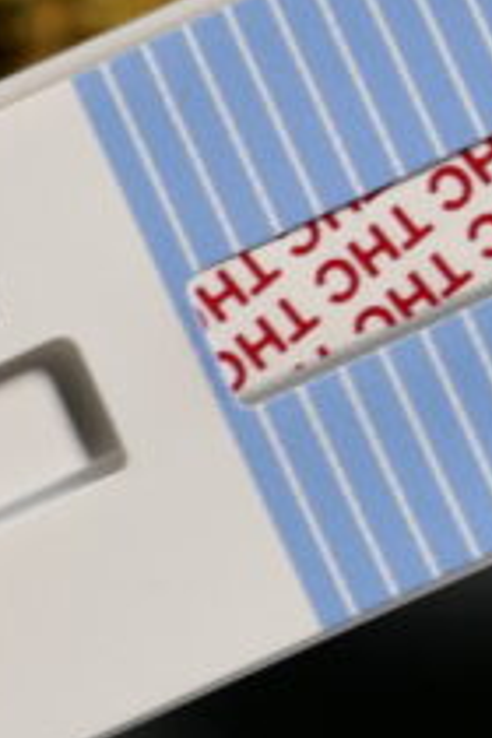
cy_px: 318
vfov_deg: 12.0
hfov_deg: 7.9
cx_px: -155
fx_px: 3505
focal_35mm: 171
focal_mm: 12.7
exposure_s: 1/160
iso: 125
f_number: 3.4
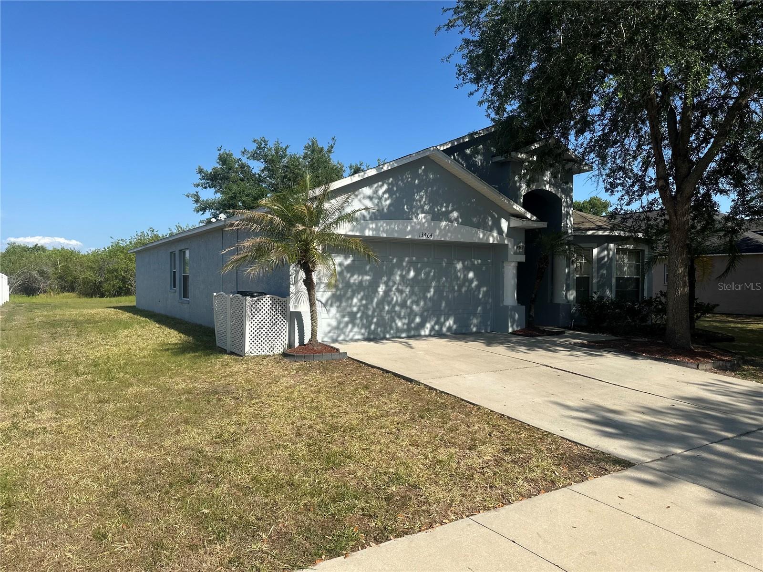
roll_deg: -0.4
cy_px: 286
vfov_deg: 56.8
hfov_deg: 71.6
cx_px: 382
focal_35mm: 24
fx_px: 529
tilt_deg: +0.2
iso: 80
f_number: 1.78
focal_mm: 6.86
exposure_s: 1/4762
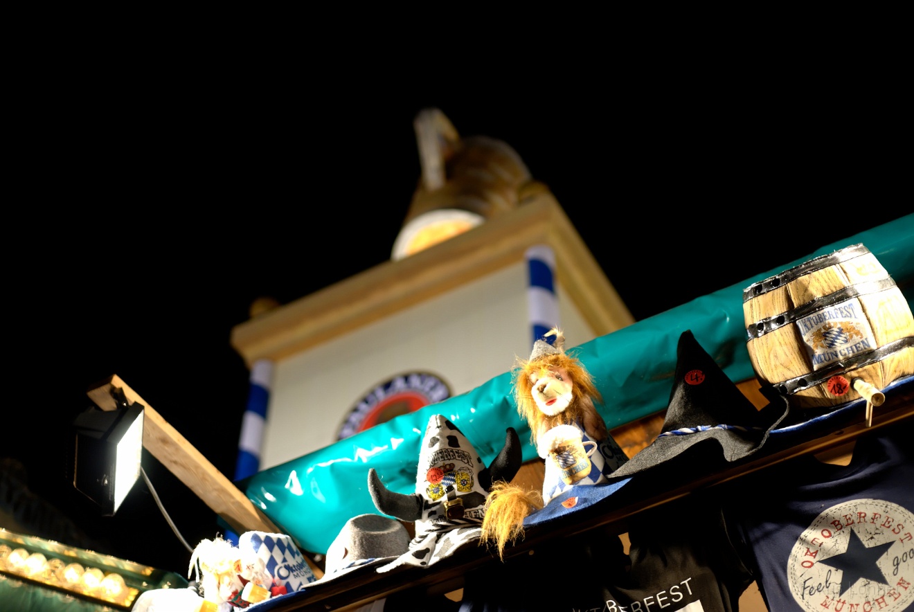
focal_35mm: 45
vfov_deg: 30.0
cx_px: 457
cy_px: 306
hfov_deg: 43.6
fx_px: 1144
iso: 220
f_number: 2
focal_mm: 30
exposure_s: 1/60
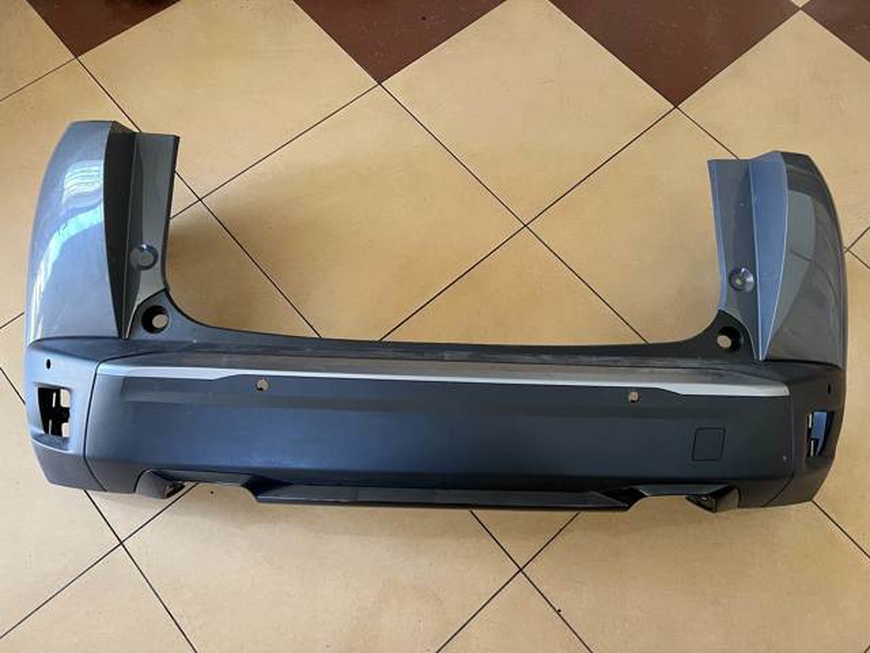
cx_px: 435
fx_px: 653
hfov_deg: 67.3
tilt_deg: -68.9
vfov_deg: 53.1
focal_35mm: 26
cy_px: 326
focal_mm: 5.1
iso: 250
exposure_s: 1/60
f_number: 1.6
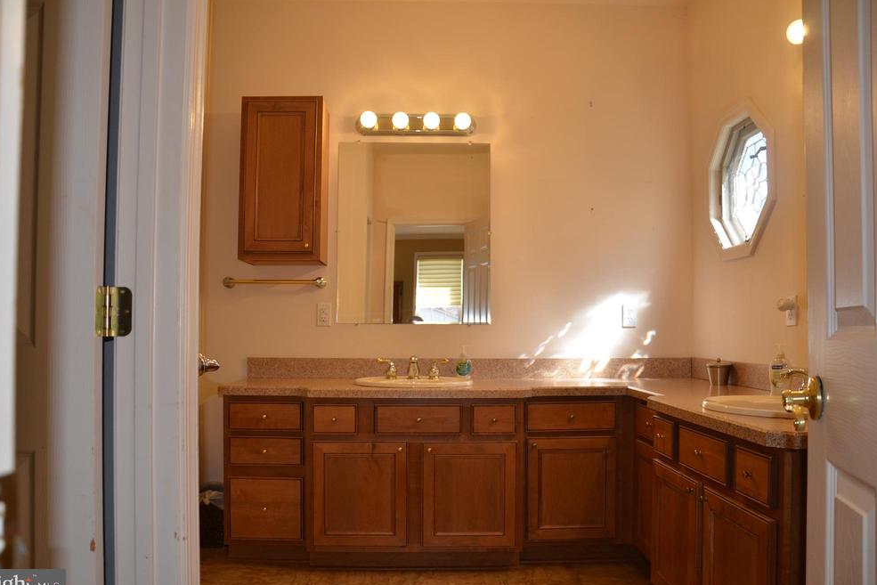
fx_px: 682
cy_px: 299
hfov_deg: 65.4
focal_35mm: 28
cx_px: 424
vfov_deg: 46.4
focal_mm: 18
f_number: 3.5
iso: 320
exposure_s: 1/125
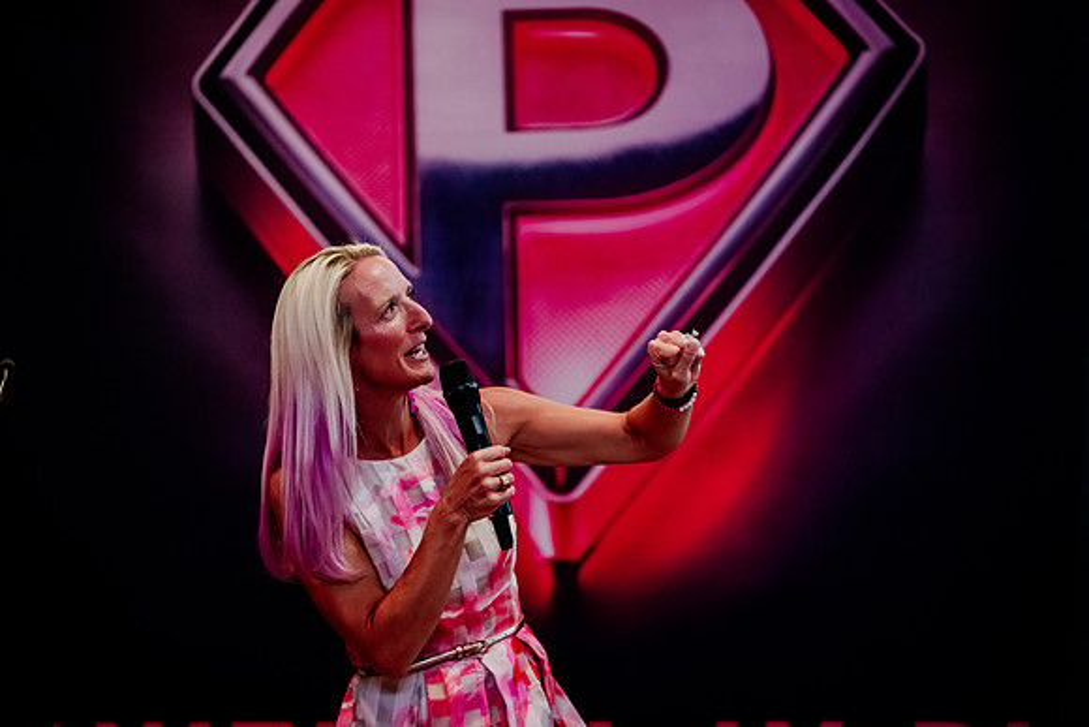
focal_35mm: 180
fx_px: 5446
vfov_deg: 7.6
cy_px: 364
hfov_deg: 11.4
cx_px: 544
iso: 4000
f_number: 2.8
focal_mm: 180
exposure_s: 1/250
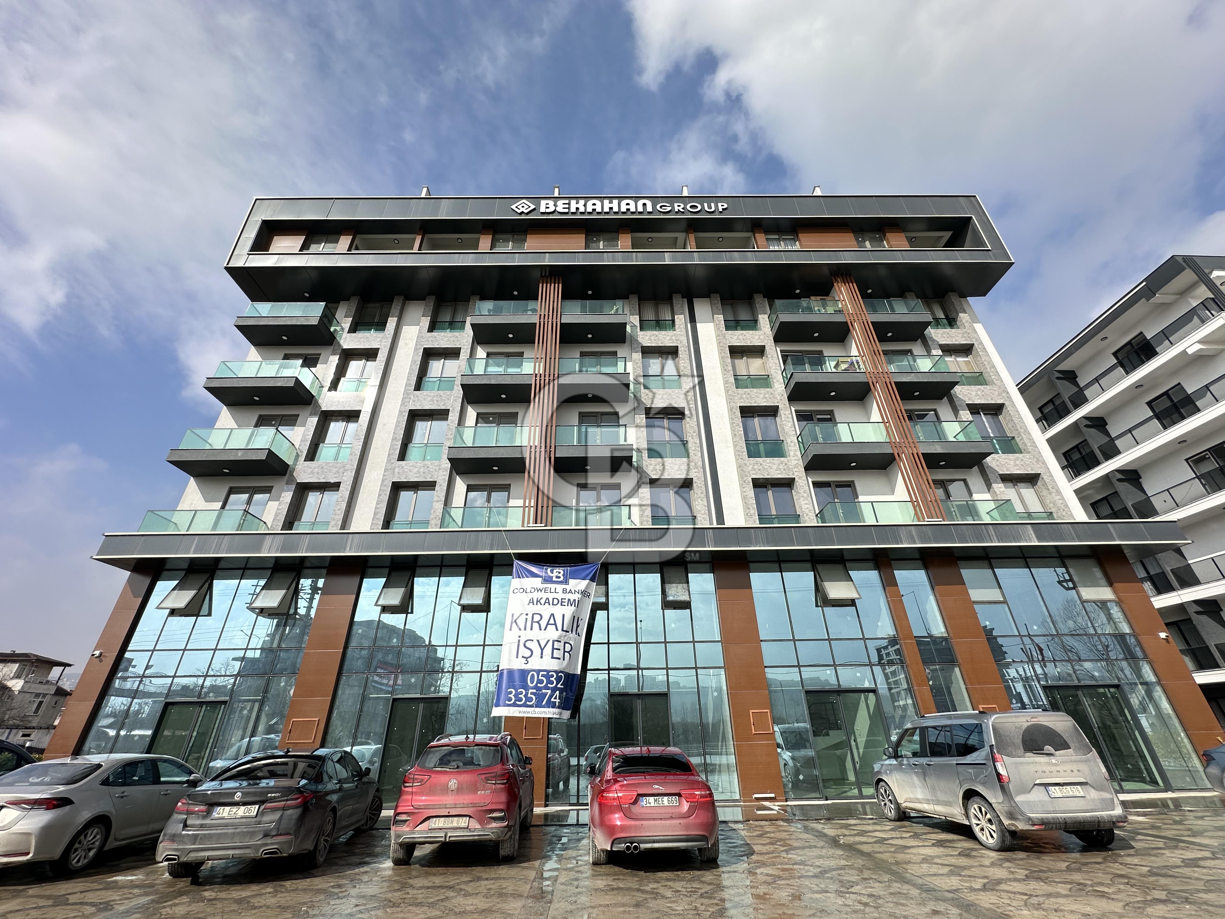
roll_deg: +0.8
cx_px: 612
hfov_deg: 102.1
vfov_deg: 85.7
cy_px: 460
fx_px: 495
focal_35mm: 14
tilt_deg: +28.3
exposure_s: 1/1887
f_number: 2.2
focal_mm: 2.22
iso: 40
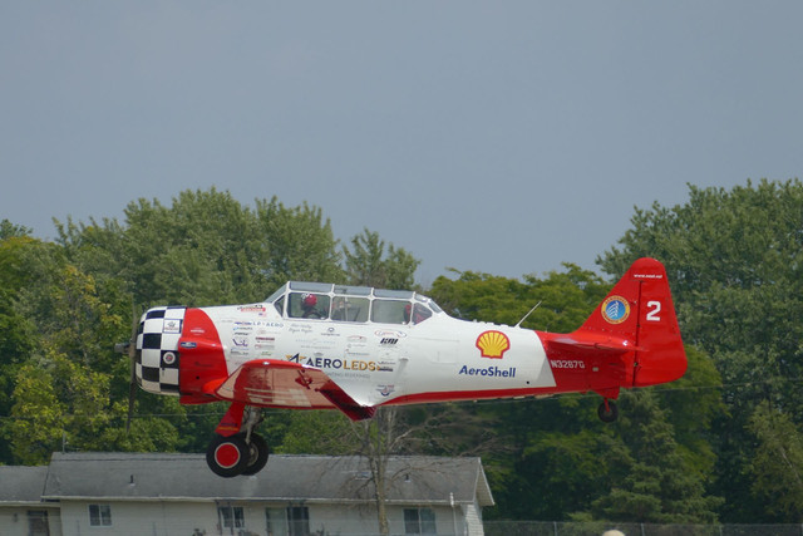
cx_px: 402
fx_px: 13809
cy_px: 268
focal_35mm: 619
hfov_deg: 3.3
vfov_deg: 2.2
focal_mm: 146
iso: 125
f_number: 4
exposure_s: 1/2500
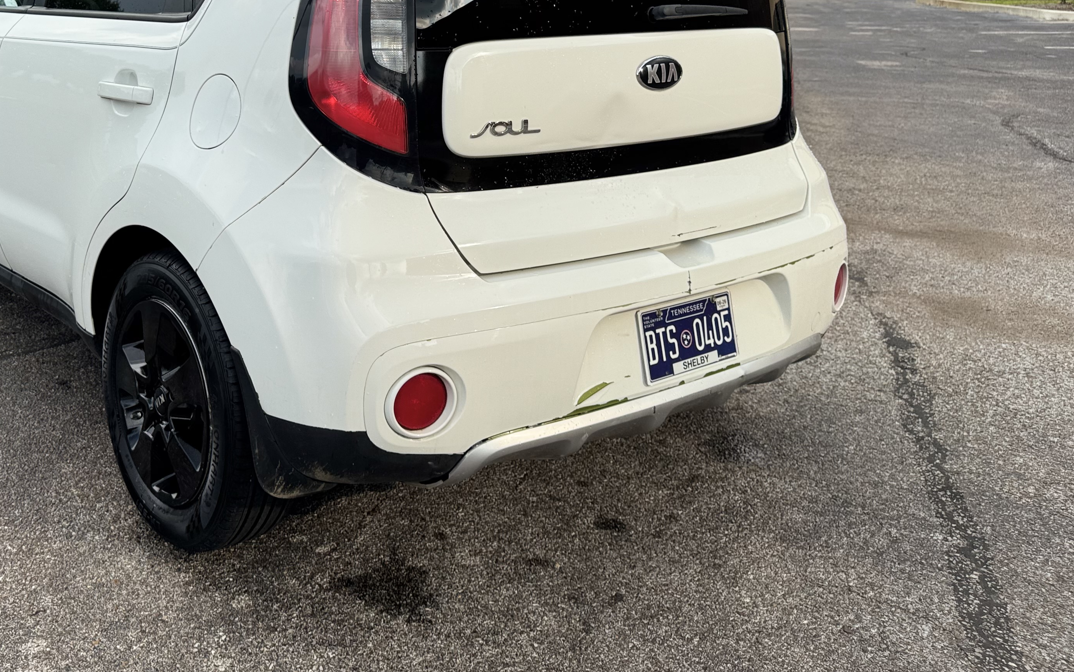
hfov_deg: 51.4
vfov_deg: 33.5
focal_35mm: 37
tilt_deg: -9.4
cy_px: 136
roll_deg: -1.2
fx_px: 1083
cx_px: 325
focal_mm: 6.76
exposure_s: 1/3096
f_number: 1.78
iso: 80
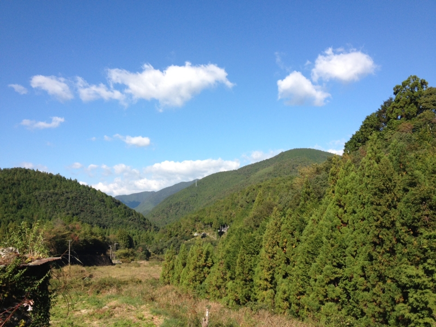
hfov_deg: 52.6
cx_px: 218
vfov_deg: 40.7
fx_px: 441
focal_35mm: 35
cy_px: 164
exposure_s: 1/1284
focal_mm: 4.28
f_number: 2.4
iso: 50
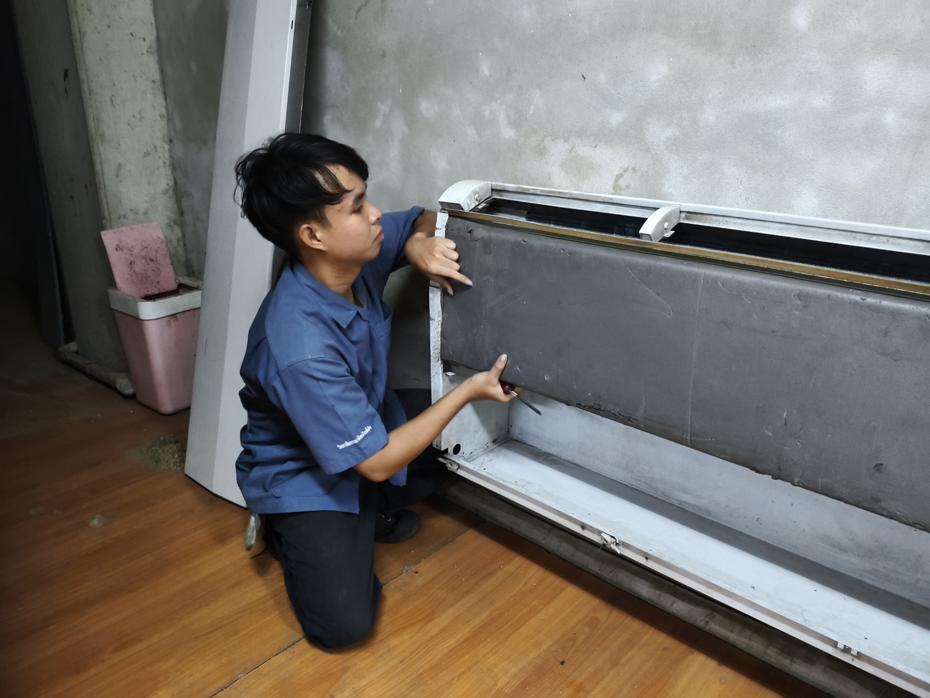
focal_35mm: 26
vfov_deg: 53.1
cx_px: 465
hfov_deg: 67.3
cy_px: 349
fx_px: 699
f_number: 1.5
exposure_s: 1/75.9
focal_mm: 4.95
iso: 3200
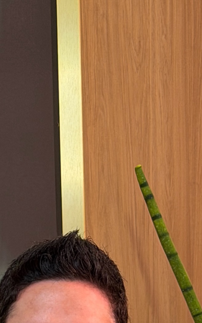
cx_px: -42
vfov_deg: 10.1
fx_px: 1727
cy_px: 596
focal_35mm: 196
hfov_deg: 6.6
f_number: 1.78
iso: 100
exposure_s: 1/60
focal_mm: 6.76
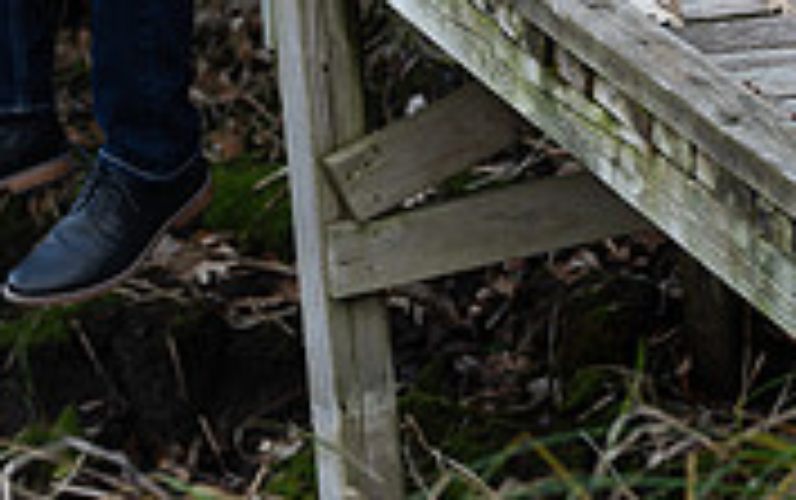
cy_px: -464
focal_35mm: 220
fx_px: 4777
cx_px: 238
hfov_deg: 9.5
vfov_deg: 5.9
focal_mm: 85
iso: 200
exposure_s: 1/125
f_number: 3.5
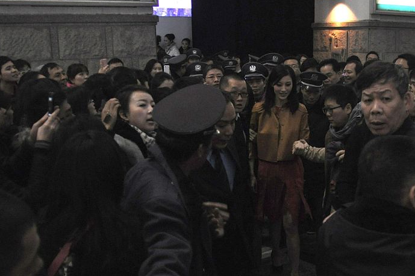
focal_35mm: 47
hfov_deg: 40.8
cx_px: 308
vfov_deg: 28.3
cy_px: 199
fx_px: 541
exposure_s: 1/160
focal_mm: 18
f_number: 4
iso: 800
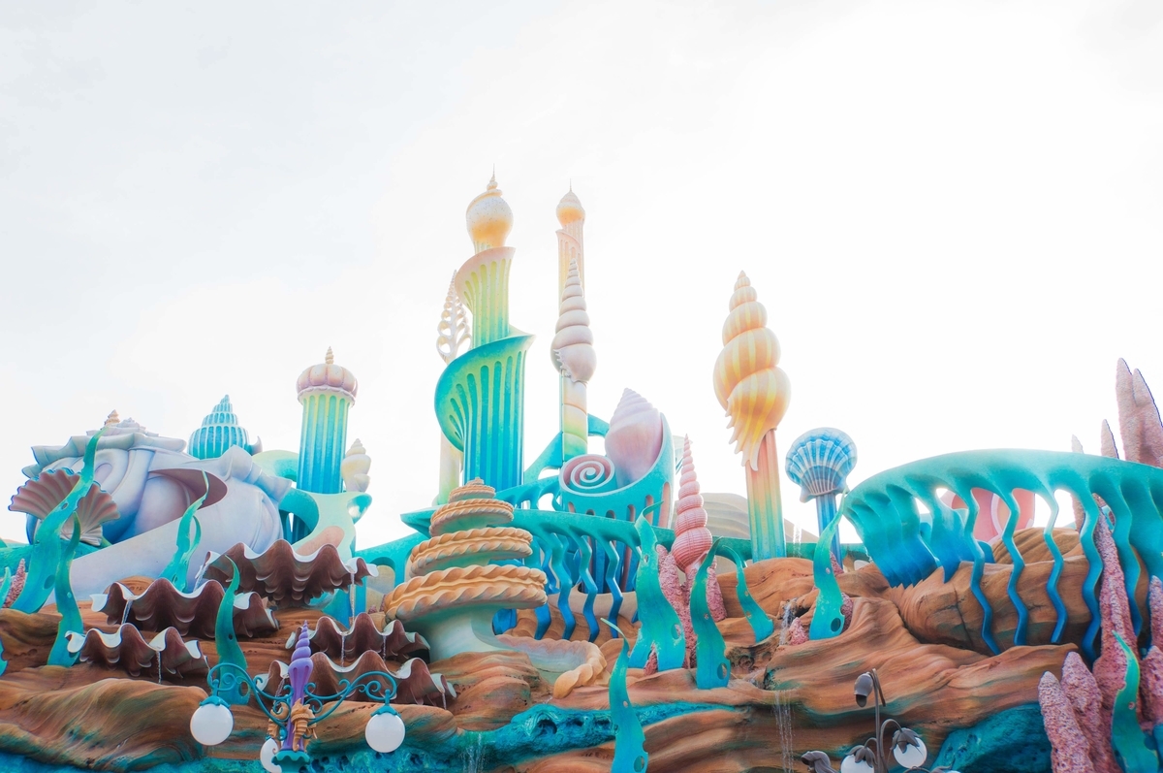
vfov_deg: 36.2
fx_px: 1181
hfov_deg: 52.4
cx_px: 582
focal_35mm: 37
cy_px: 386
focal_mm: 24.4
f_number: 4.5
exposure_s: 1/200
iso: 100
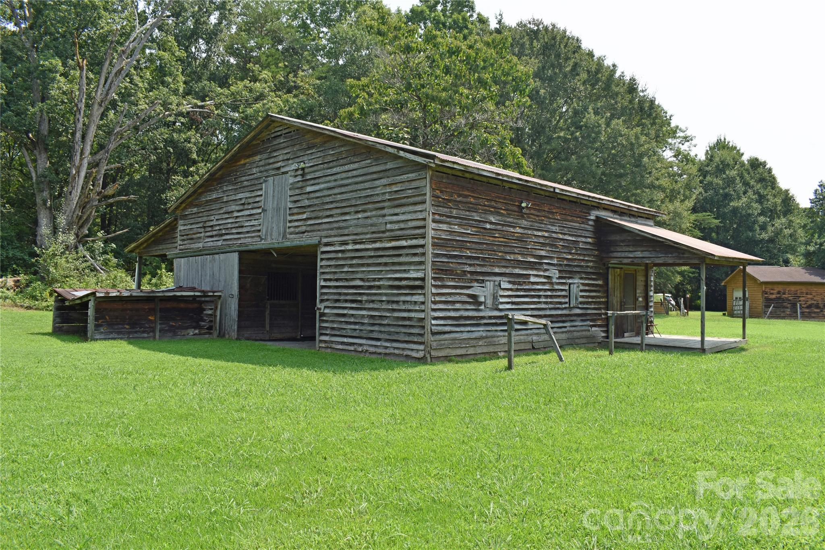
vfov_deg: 47.9
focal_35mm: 27
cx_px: 412
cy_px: 275
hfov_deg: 67.4
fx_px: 619
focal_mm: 18
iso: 100
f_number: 9
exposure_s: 1/200
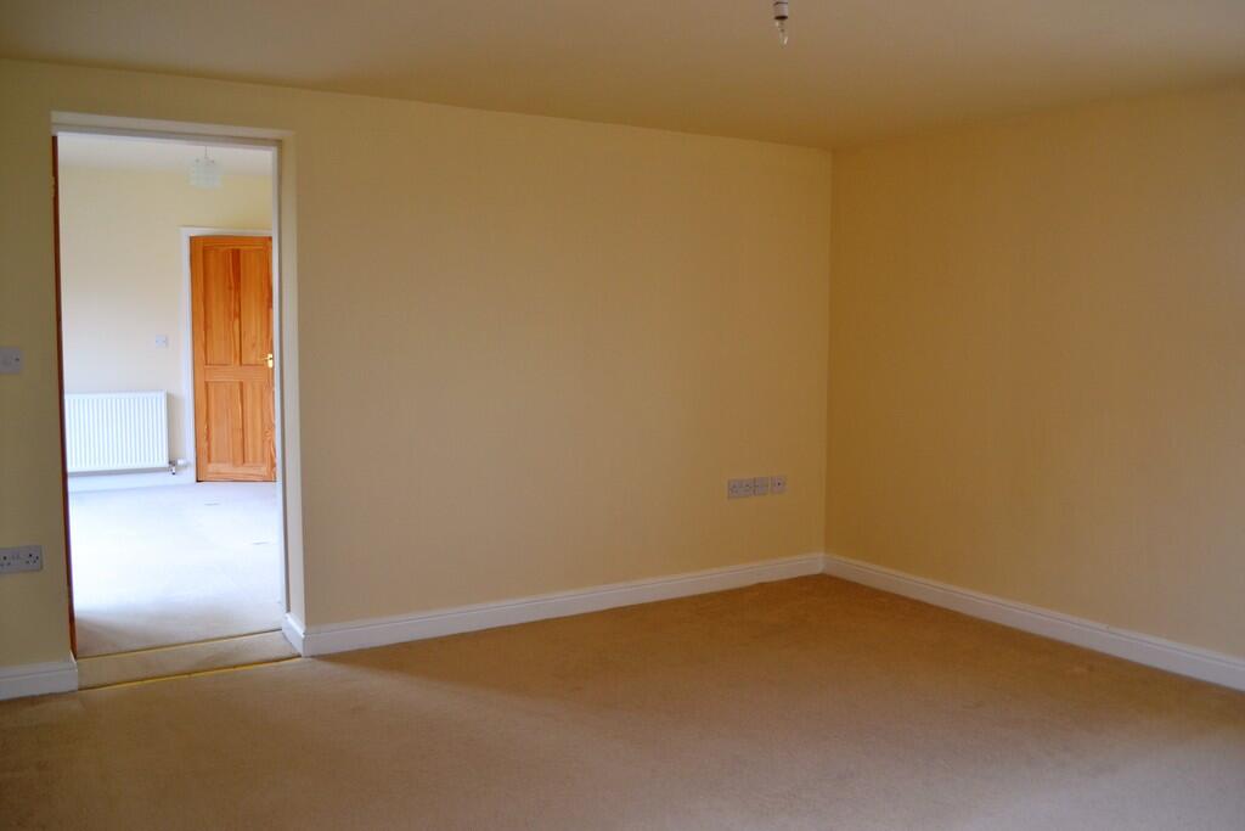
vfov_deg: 43.6
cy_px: 416
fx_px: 1038
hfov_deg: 61.9
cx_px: 622
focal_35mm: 30
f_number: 4.5
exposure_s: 1/80
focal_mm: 20
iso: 400
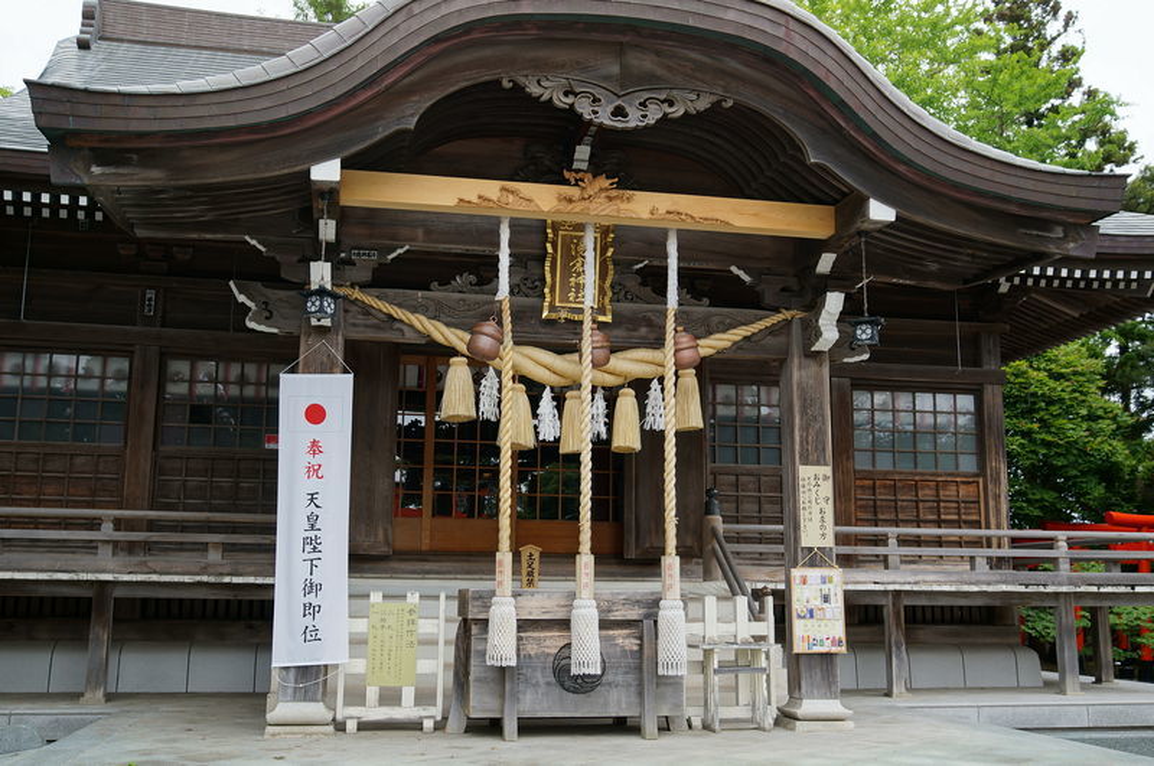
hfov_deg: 53.2
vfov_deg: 36.8
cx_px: 577
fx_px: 1152
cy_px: 383
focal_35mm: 36
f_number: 4
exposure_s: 1/160
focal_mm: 24
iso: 100
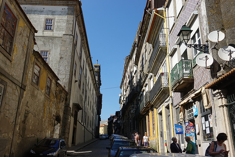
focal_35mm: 32
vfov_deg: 41.1
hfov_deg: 58.7
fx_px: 209
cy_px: 78
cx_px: 118
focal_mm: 11.69
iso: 125
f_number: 5.6
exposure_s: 1/500
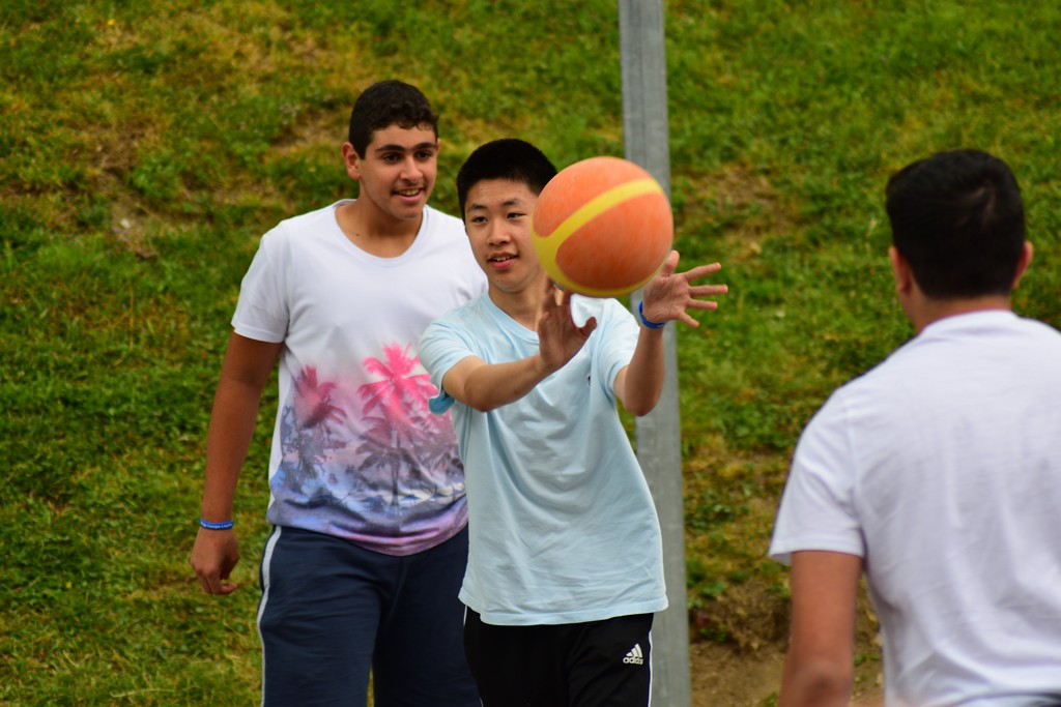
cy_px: 354
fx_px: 5969
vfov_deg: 6.8
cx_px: 530
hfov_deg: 10.2
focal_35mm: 202
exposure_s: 1/320
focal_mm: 135
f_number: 4.2
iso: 180
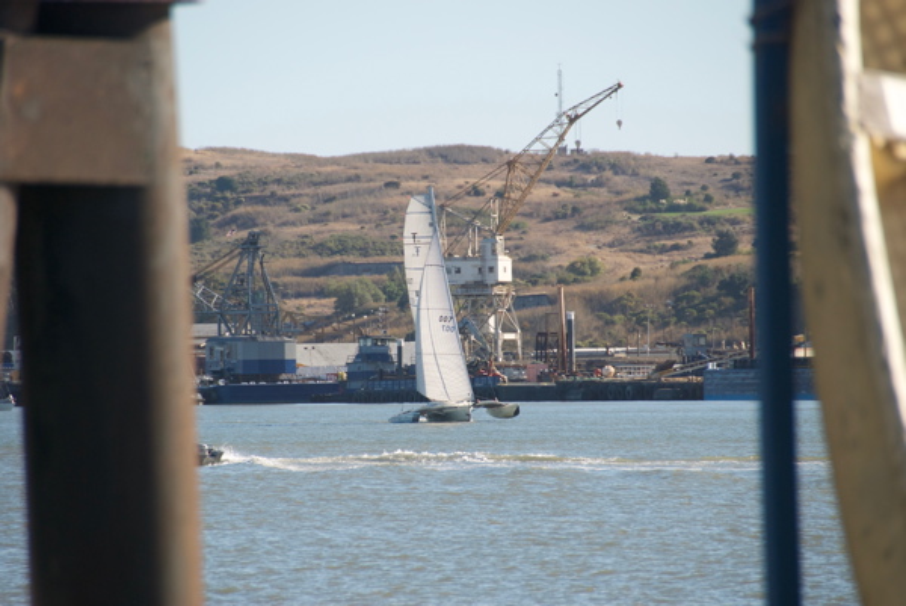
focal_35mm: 300
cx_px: 453
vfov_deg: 4.6
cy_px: 303
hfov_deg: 6.9
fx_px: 7555
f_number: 5.6
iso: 250
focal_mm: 200
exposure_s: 1/640
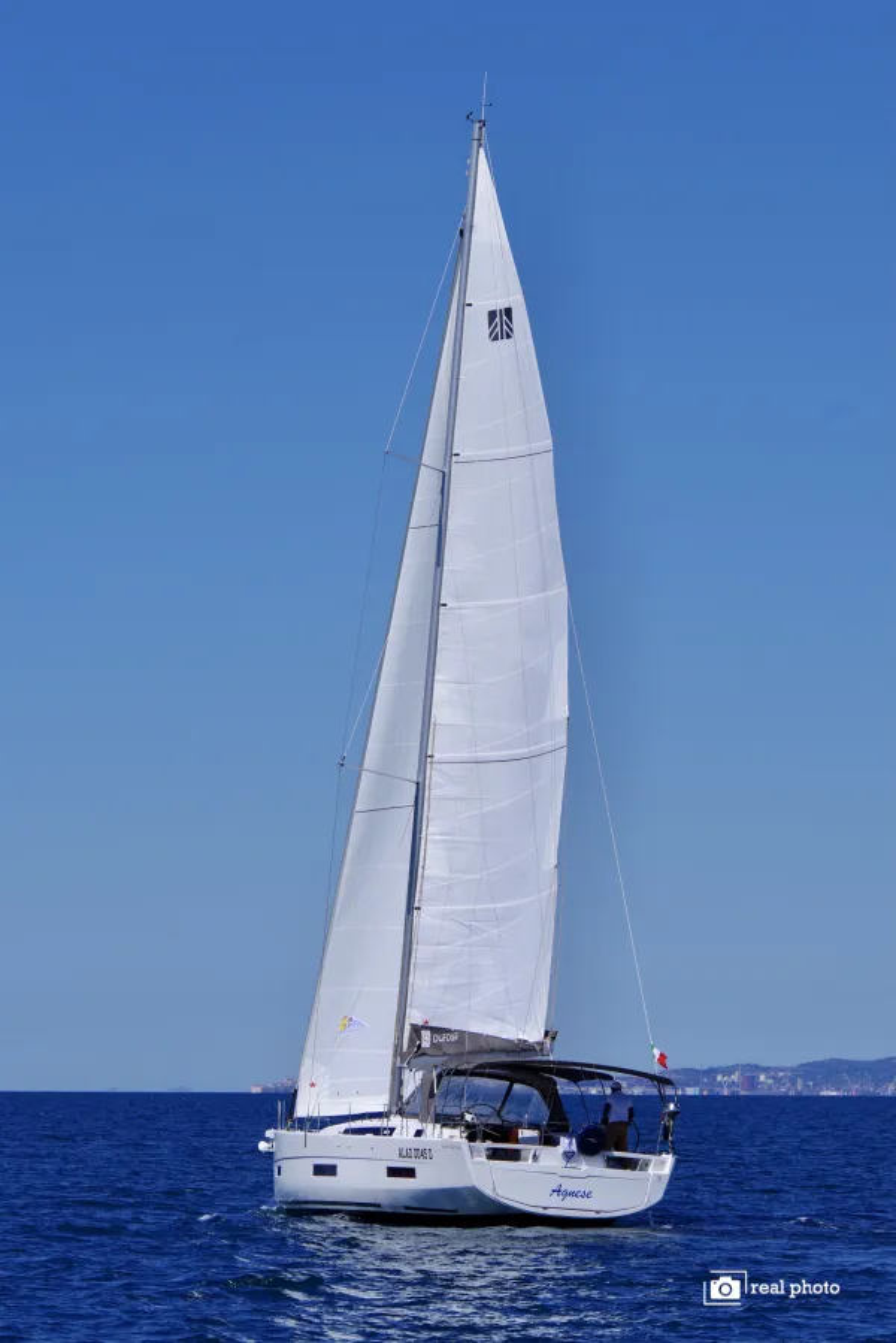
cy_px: 672
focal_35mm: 135
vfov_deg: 15.2
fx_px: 5036
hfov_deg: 10.2
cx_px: 448
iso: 200
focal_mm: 135
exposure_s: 1/500
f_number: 13
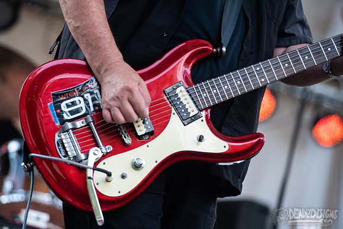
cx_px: 154
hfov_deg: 13.8
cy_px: 126
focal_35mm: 149
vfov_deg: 9.2
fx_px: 1416
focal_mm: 135
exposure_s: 1/250
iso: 400
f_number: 4
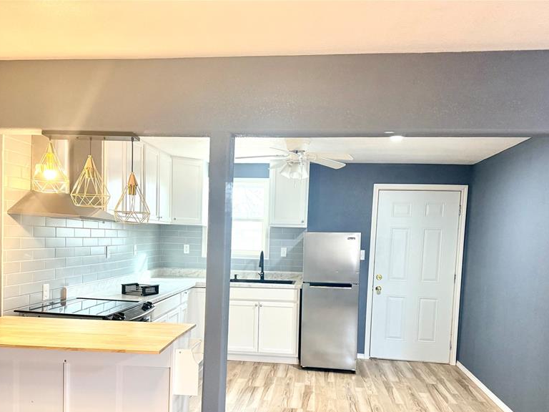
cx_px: 252
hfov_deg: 56.7
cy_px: 274
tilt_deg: -4.1
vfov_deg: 43.6
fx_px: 508
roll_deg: -2.2
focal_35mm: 32
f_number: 1.78
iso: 320
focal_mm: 6.76
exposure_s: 1/120
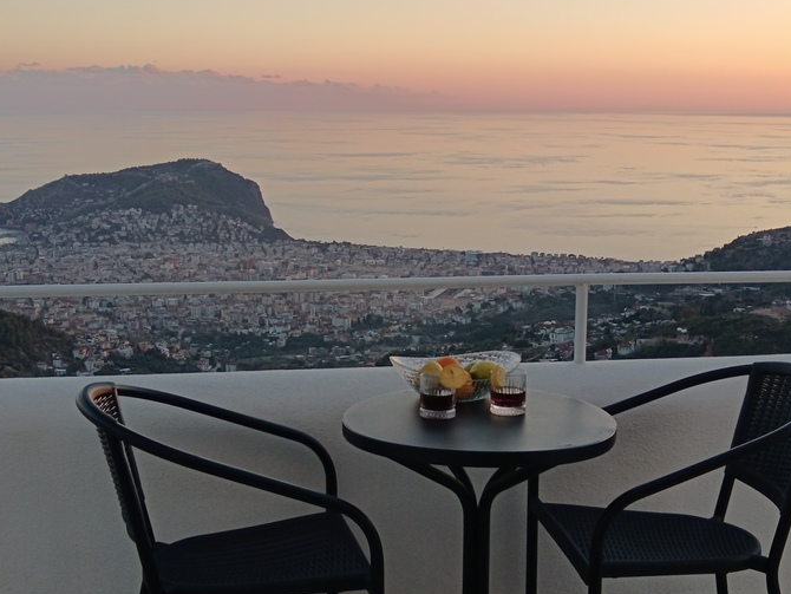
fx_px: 1326
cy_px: 301
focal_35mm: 58
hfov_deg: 33.2
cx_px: 378
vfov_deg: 25.2
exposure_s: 1/120
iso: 116
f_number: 1.9
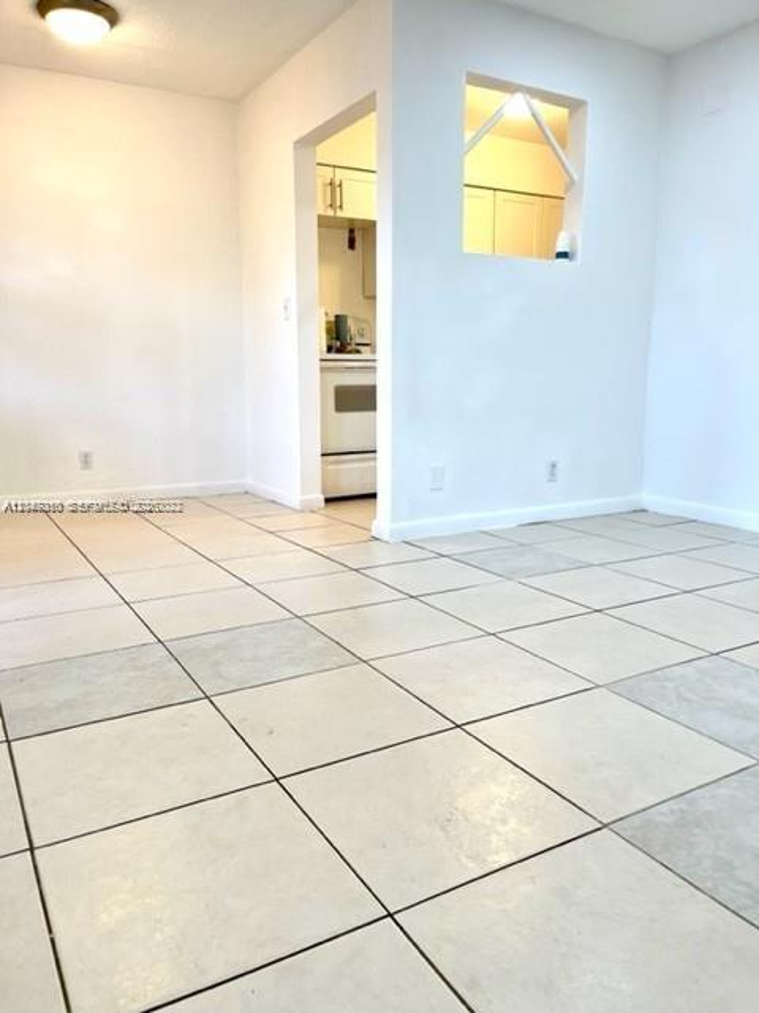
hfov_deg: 53.1
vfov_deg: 67.3
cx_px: 380
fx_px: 760
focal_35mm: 26
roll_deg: +0.0
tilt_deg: -9.9
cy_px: 506
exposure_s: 1/120
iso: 80
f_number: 1.6
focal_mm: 5.1
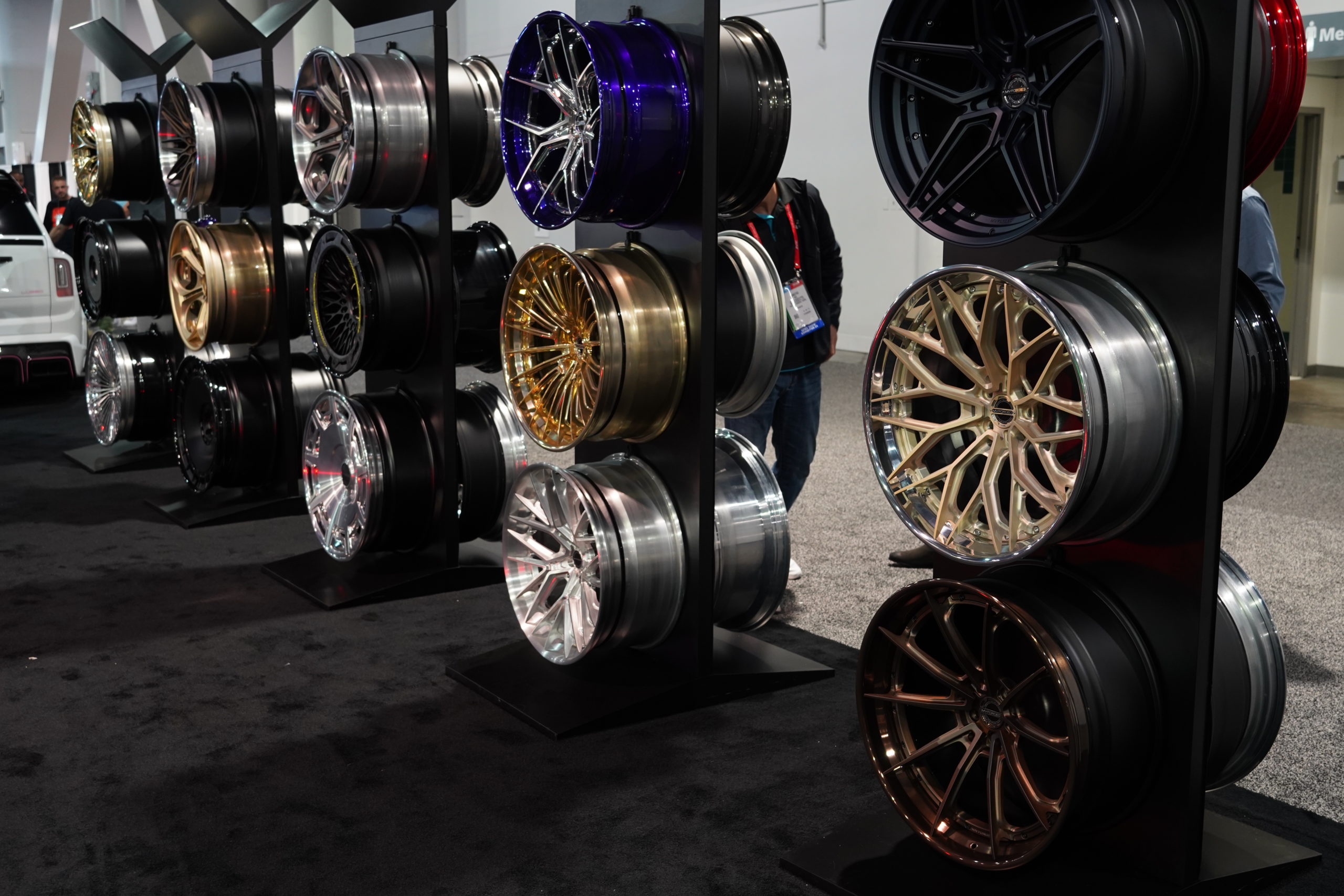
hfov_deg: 49.6
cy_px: 448
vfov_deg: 34.2
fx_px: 1456
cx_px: 672
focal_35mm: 39
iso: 1250
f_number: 5.6
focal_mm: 39
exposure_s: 1/13
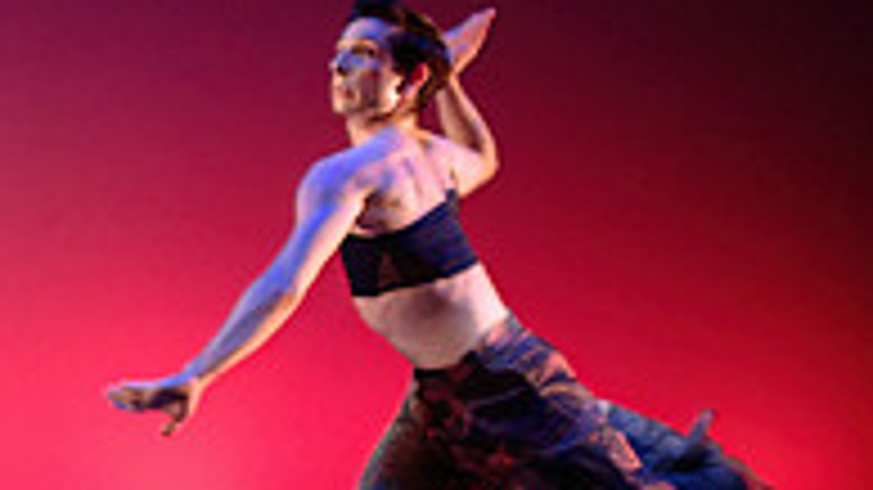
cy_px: 387
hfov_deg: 21.5
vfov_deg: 13.8
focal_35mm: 87
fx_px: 2013
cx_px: -339
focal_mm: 24
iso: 1000
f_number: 1.4
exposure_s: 1/400
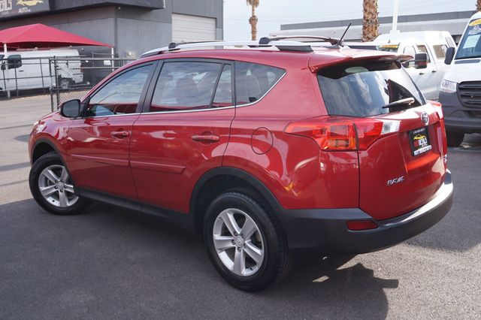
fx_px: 461
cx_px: 240
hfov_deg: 55.1
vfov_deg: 38.3
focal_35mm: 34
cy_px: 160
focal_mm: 23
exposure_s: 1/80
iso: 100
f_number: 6.3
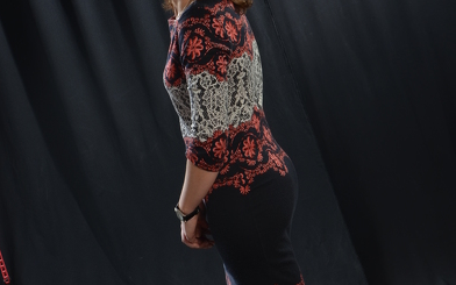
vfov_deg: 11.7
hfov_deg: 18.6
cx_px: 227
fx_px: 1392
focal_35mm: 112
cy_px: 168
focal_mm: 48
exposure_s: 1/100
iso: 200
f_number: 11
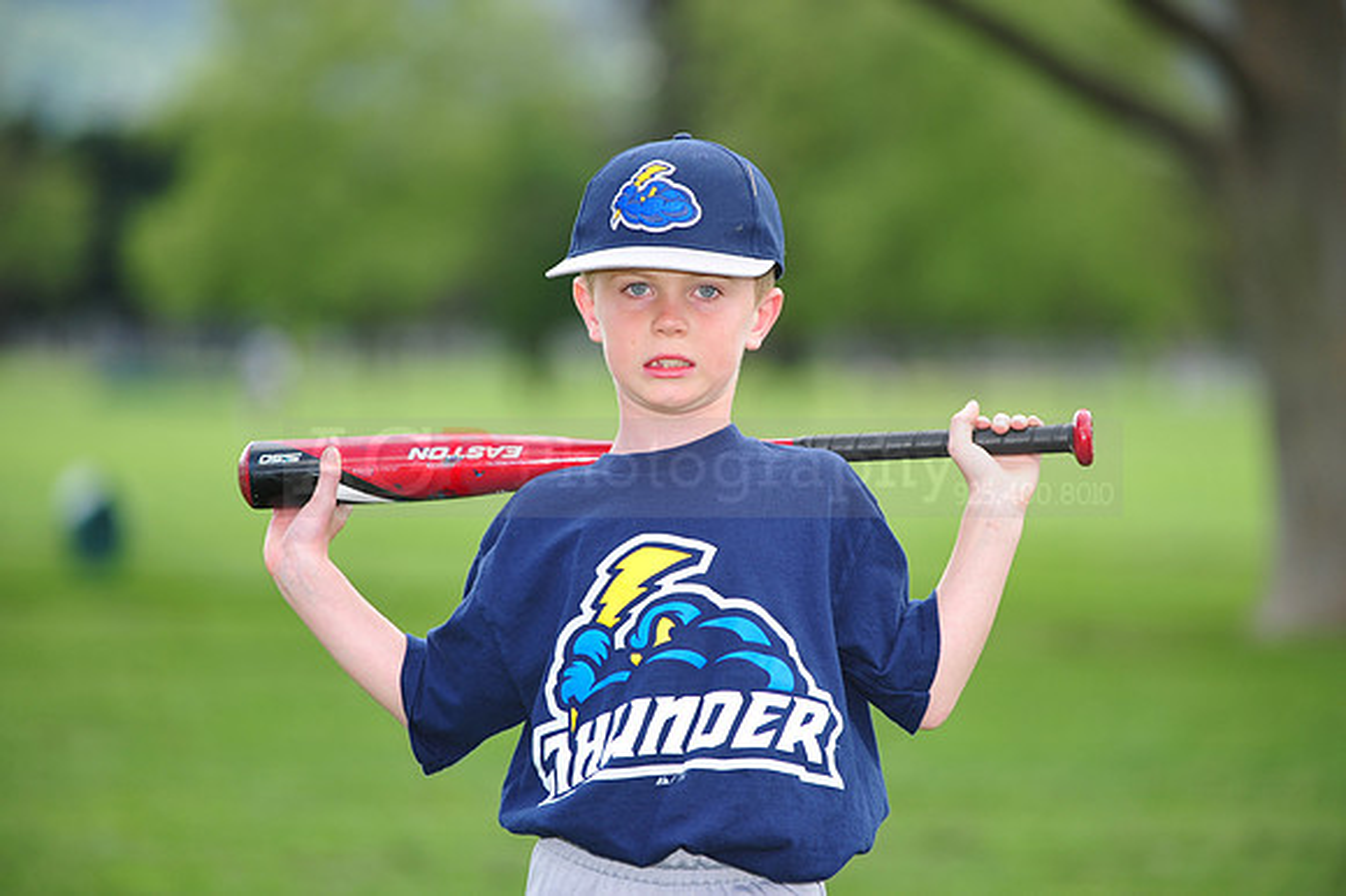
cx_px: 673
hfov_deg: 10.3
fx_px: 7473
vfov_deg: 6.9
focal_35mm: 200
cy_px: 448
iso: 320
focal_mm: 200
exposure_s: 1/640
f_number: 4.5
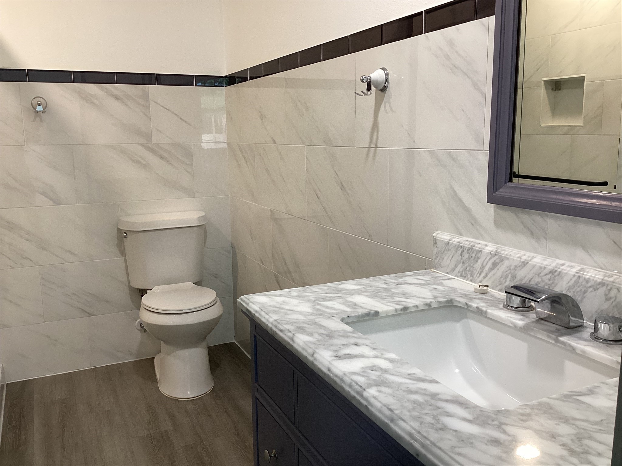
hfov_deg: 58.4
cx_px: 311
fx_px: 557
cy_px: 233
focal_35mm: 31
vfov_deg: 45.4
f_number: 2.4
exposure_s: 1/60
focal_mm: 3.3
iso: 125
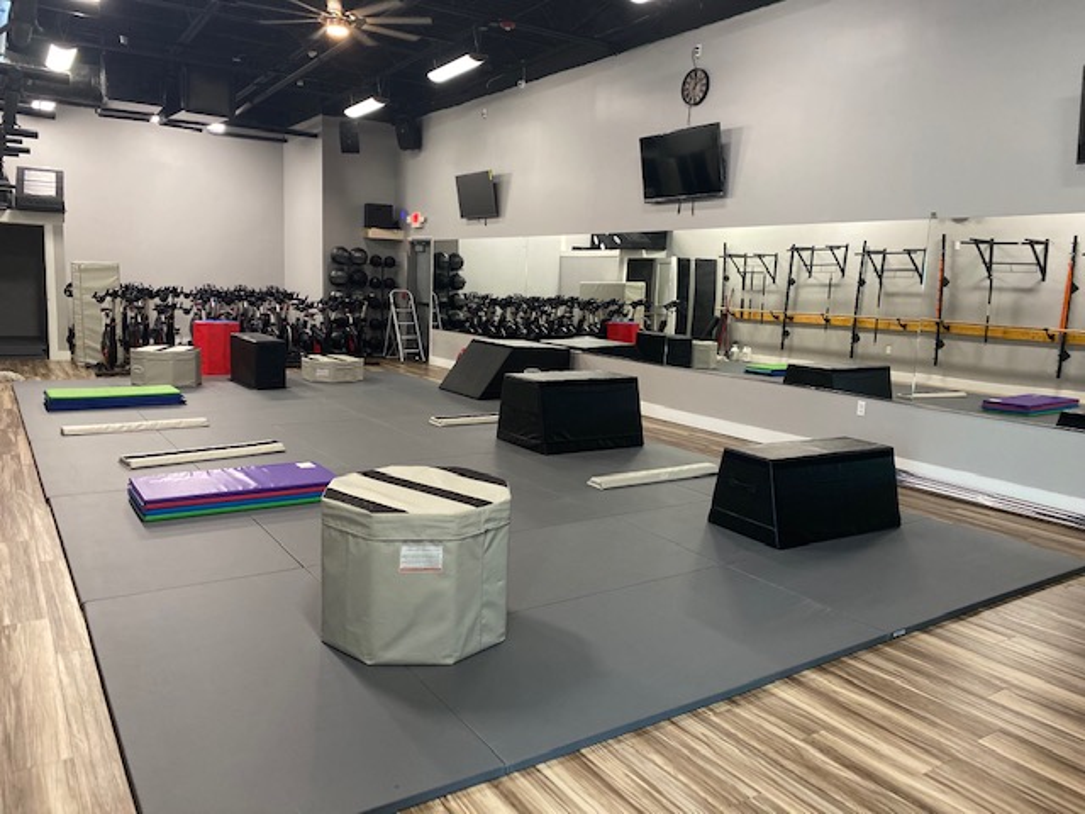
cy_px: 407
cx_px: 542
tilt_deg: -9.2
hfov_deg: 67.3
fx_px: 815
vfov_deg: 53.1
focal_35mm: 26
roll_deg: -1.9
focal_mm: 4.25
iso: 320
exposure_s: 1/60
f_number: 1.8
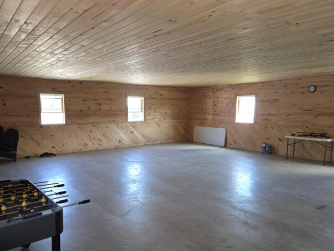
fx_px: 261
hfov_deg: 65.2
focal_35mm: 27
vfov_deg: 51.2
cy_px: 141
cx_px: 150
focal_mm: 5.4
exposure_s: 1/120
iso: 320
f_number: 1.8
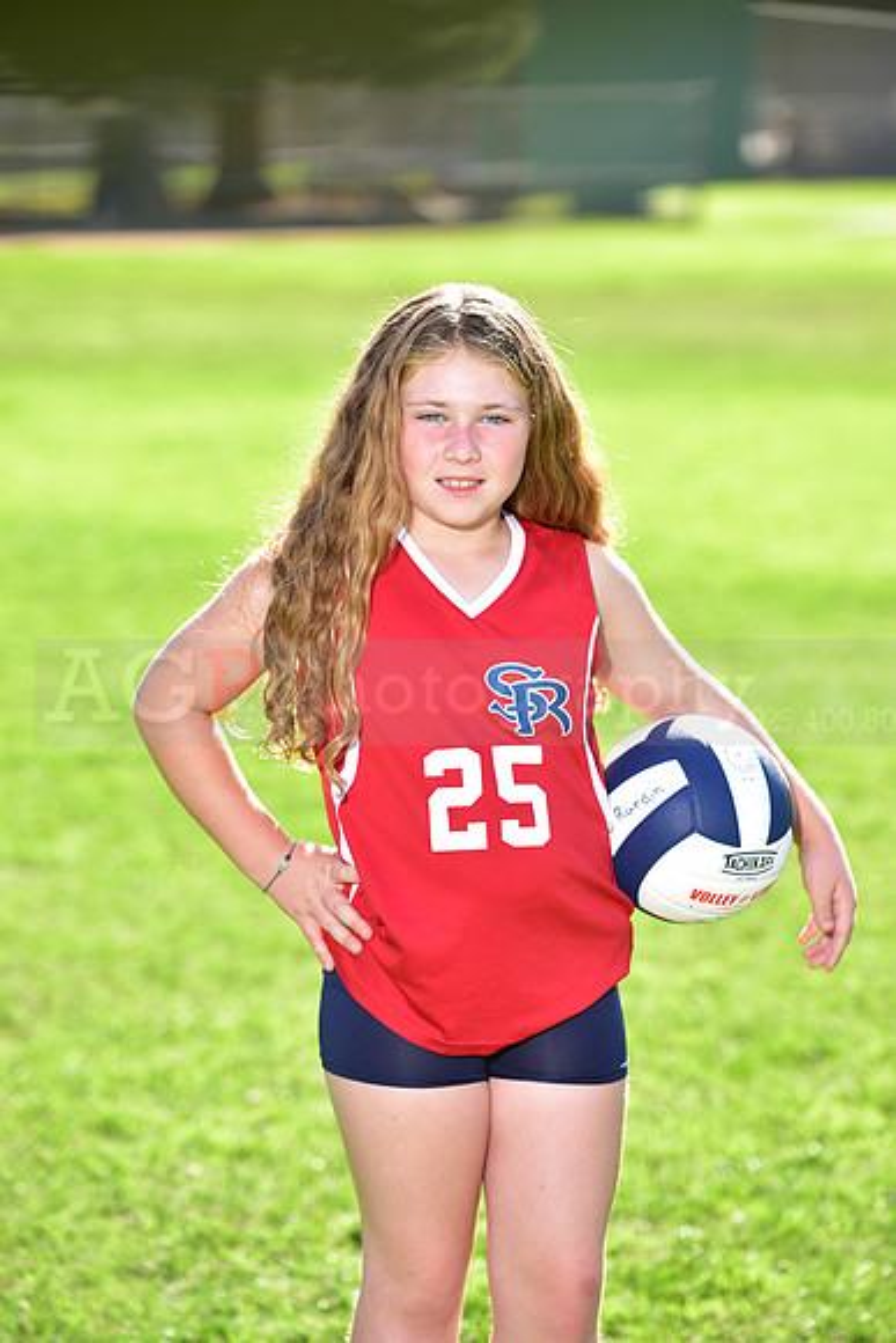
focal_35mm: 145
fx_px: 5410
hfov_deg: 9.5
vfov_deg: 14.2
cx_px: 448
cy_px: 672
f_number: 5.6
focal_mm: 145
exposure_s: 1/200
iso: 80
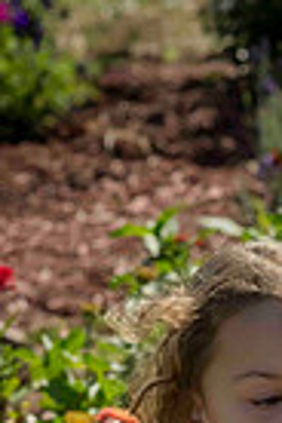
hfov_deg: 4.9
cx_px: 411
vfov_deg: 7.3
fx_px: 3266
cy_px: 592
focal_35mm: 278
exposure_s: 1/1250
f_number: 7.1
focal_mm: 85
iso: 400
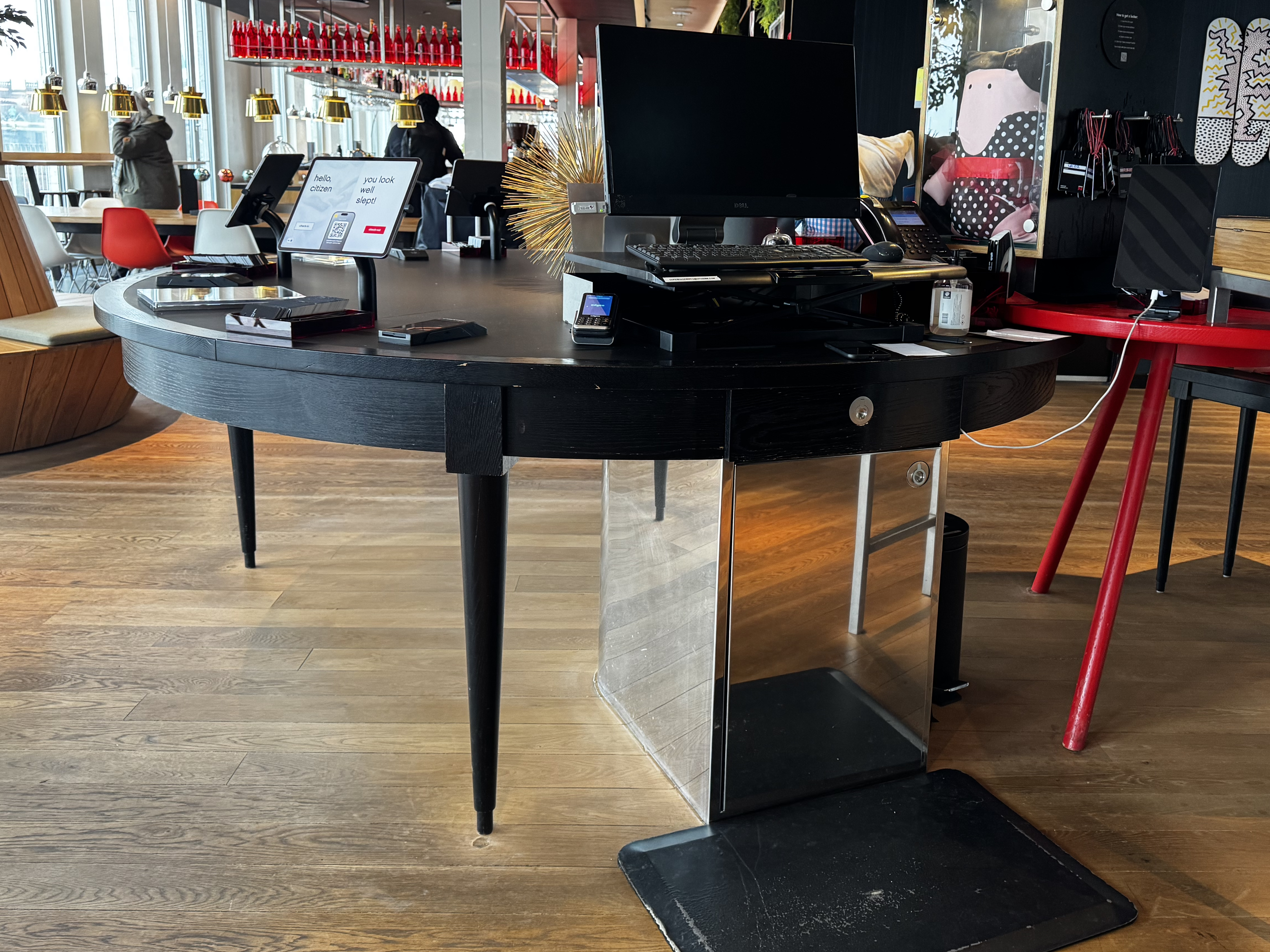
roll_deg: -1.9
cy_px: 379
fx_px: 1101
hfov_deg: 59.9
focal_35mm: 30
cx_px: 677
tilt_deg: -11.9
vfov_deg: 46.5
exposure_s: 1/49
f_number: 1.78
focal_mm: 6.76
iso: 320
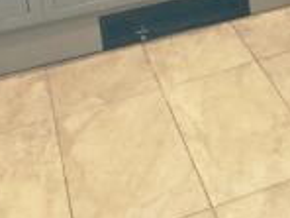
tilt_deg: -13.3
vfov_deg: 13.8
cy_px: -153
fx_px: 813
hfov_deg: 18.4
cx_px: 408
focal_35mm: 97
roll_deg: +1.6
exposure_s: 1/100
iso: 160
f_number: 2.2
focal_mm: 2.22
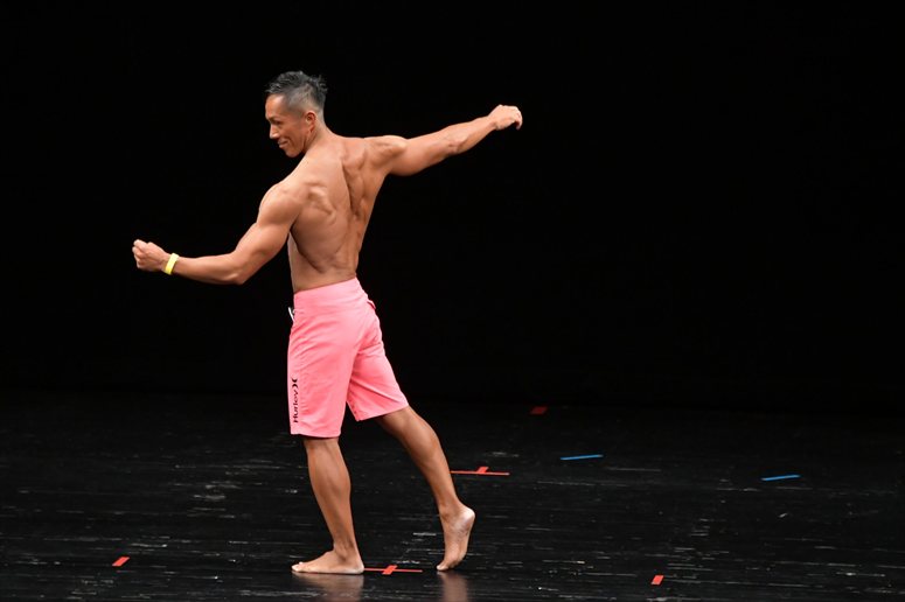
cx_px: 452
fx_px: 7161
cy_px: 301
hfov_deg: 7.2
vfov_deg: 4.8
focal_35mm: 285
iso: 3200
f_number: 5.6
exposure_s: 1/400
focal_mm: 190
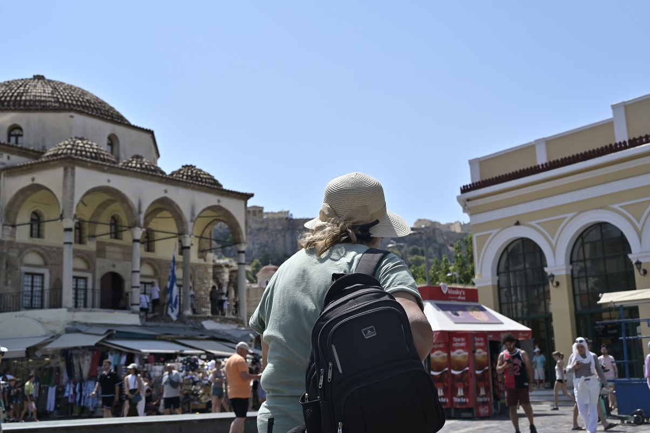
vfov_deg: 29.2
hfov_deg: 42.8
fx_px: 830
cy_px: 216
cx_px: 325
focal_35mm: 46
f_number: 8
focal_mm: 46
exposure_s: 1/500
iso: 125
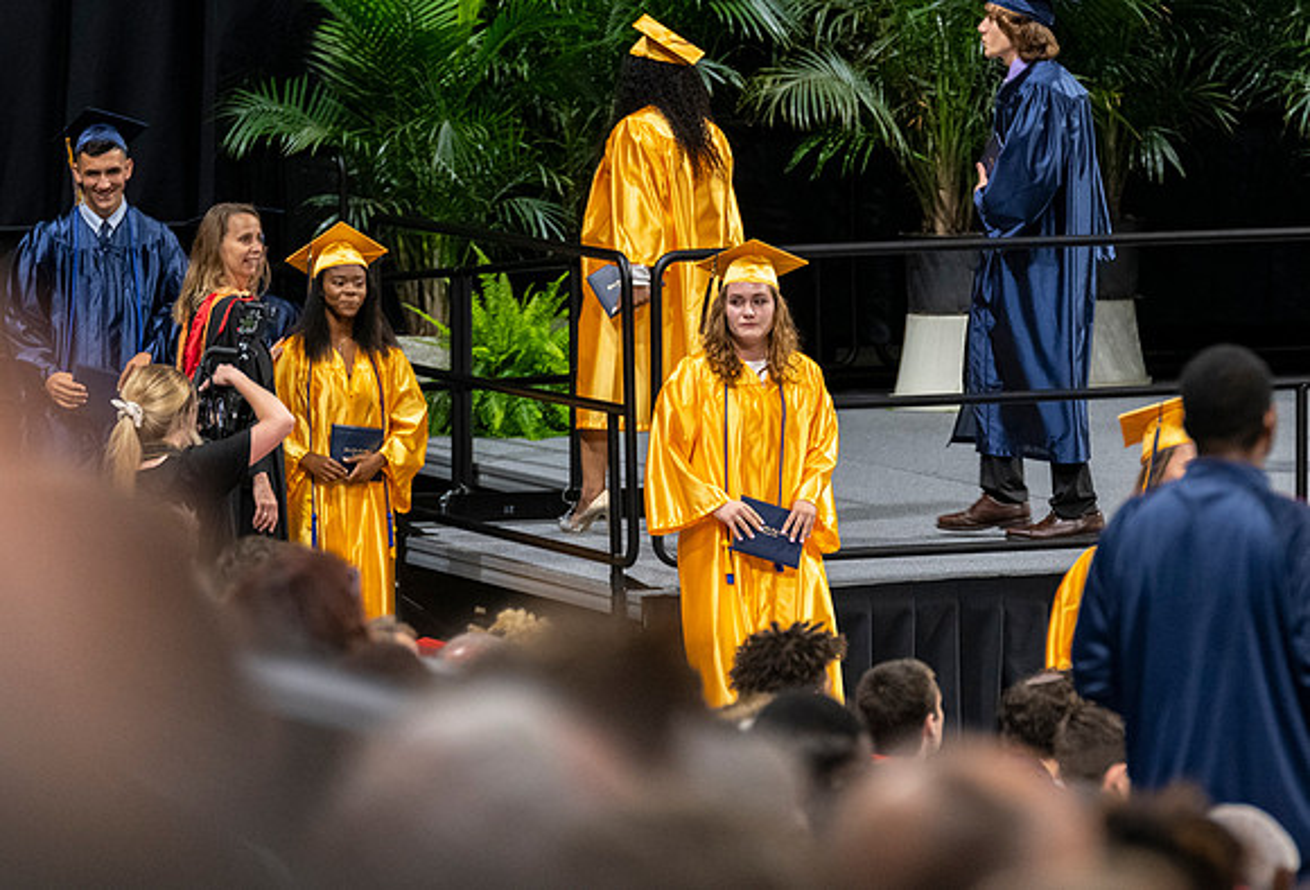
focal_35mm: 283
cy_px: 536
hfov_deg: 7.2
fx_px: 10360
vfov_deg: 4.9
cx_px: 765
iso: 2000
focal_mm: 190
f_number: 4
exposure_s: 1/200
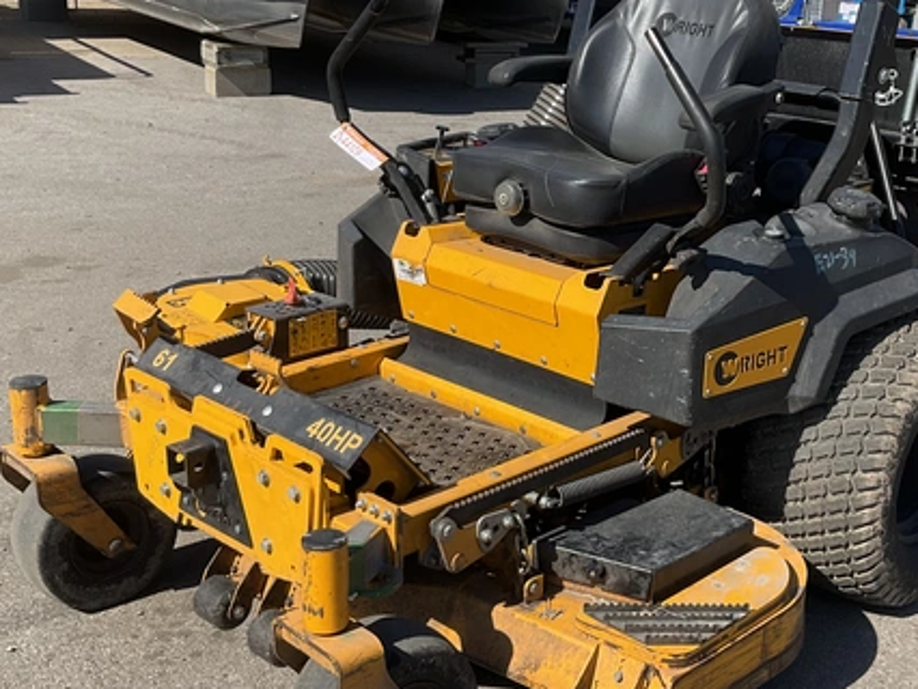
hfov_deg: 37.0
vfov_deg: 28.6
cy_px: 322
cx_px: 618
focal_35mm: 51
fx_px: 1353
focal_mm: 3
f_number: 1.8
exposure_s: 1/1730
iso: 25
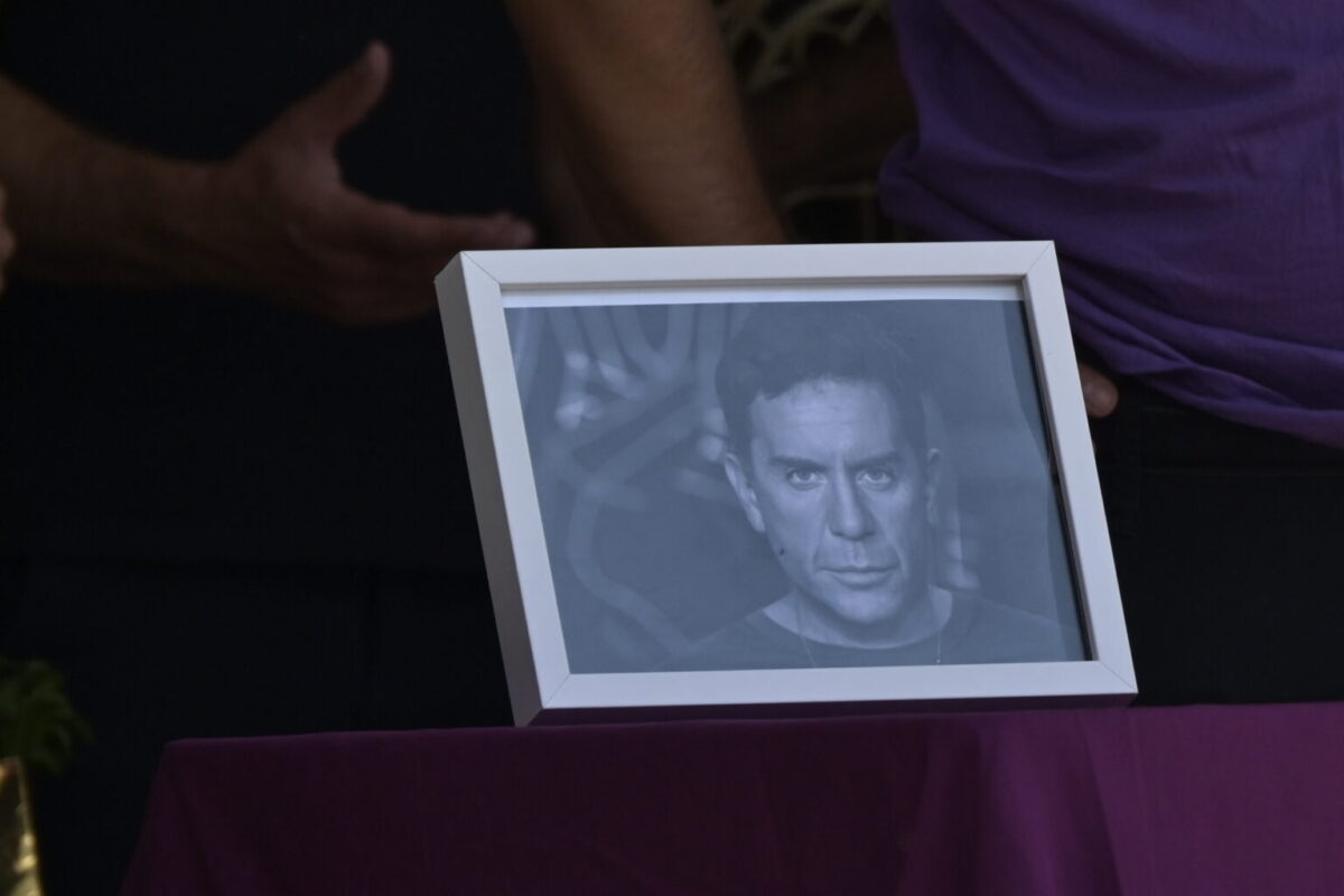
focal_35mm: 300
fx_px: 11199
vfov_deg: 4.6
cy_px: 448
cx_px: 672
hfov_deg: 6.9
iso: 250
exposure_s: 1/640
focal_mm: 200
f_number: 8
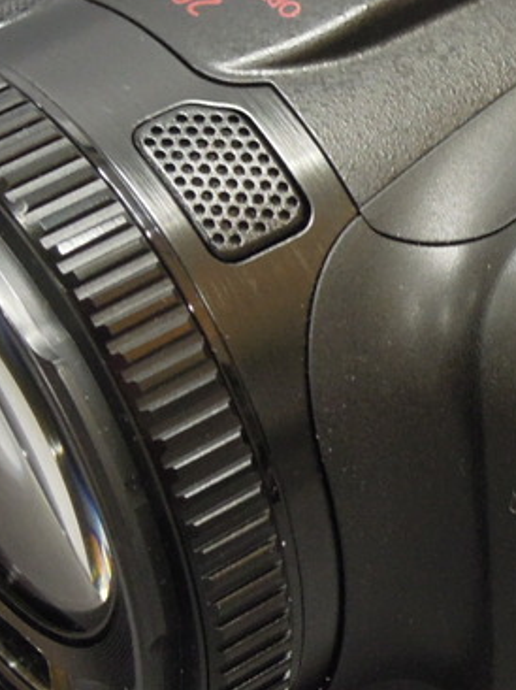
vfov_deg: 12.0
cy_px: 151
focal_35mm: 164
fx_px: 3263
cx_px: 557
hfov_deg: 9.0
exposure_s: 1/20
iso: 400
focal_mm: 9
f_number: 3.7
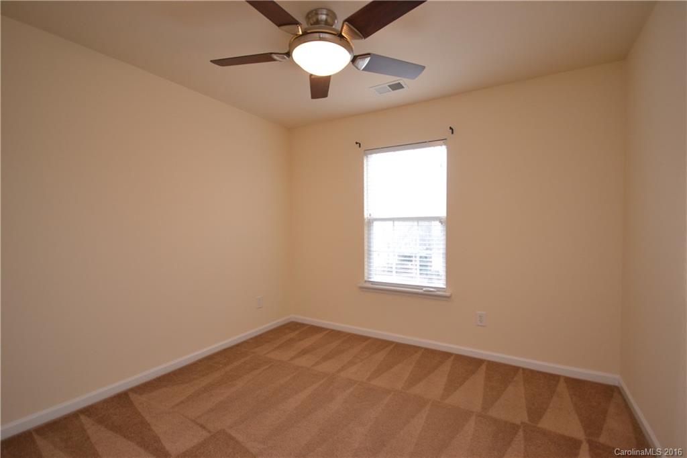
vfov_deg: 77.3
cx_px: 344
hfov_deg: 100.4
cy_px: 229
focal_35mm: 15
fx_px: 286
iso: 640
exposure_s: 1/60
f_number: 4
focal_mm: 10
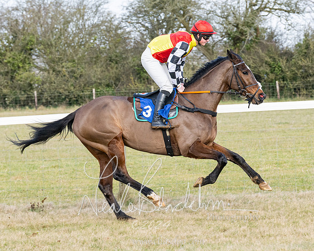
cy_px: 149
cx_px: 181
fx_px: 2068
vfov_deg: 6.9
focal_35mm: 223
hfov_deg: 8.7
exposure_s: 1/800
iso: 400
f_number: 5
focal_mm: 103
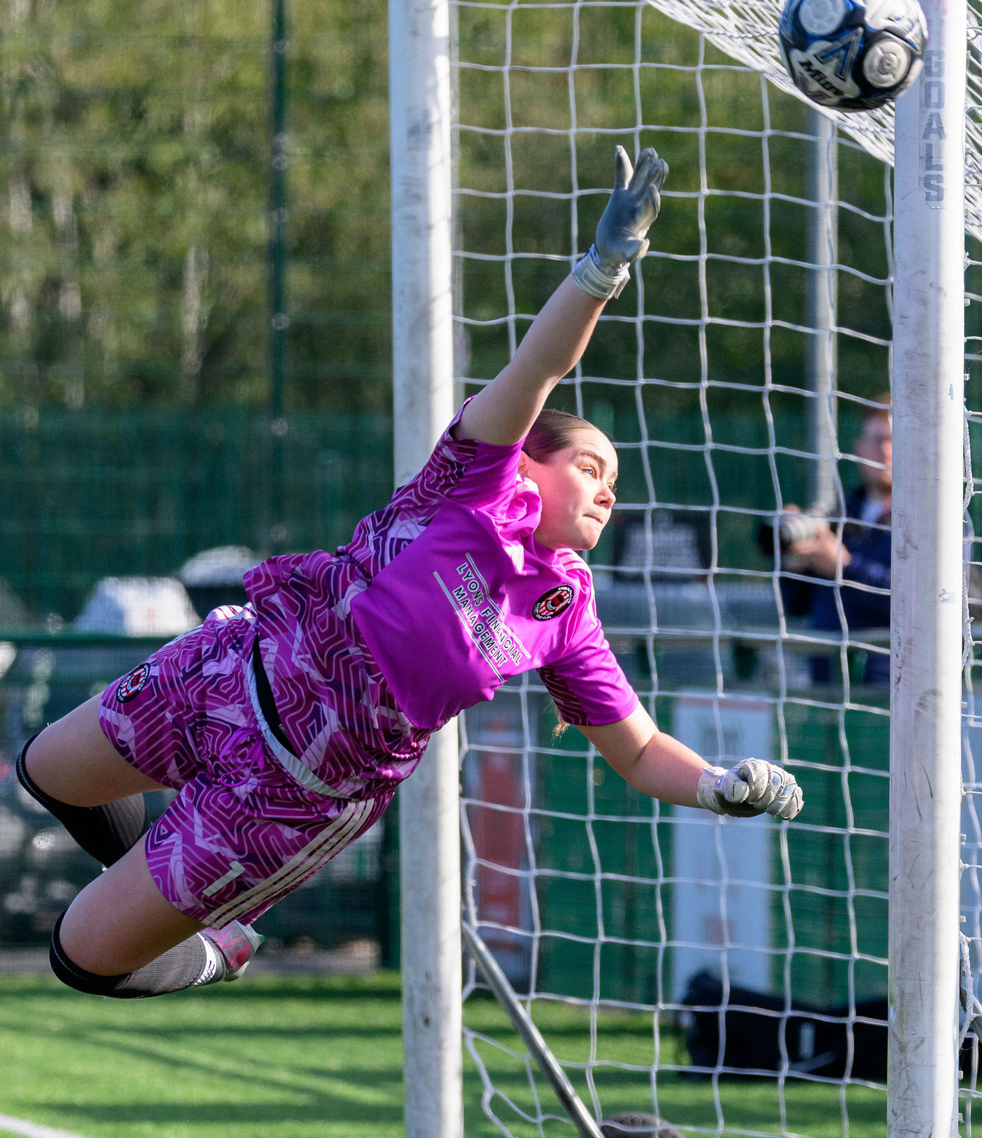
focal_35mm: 549
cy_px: 763
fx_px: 19069
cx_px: 465
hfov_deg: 2.9
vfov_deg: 3.4
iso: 800
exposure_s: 1/2000
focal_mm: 230
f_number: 5
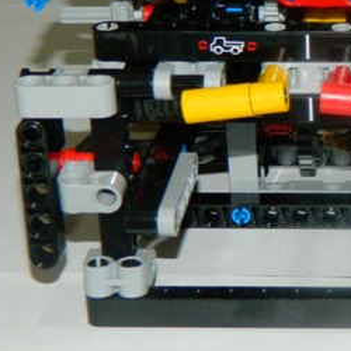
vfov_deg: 10.9
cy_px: 205
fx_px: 1847
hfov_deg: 10.5
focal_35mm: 161
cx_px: 525
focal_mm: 10.2
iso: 200
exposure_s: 1/50
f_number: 3.8
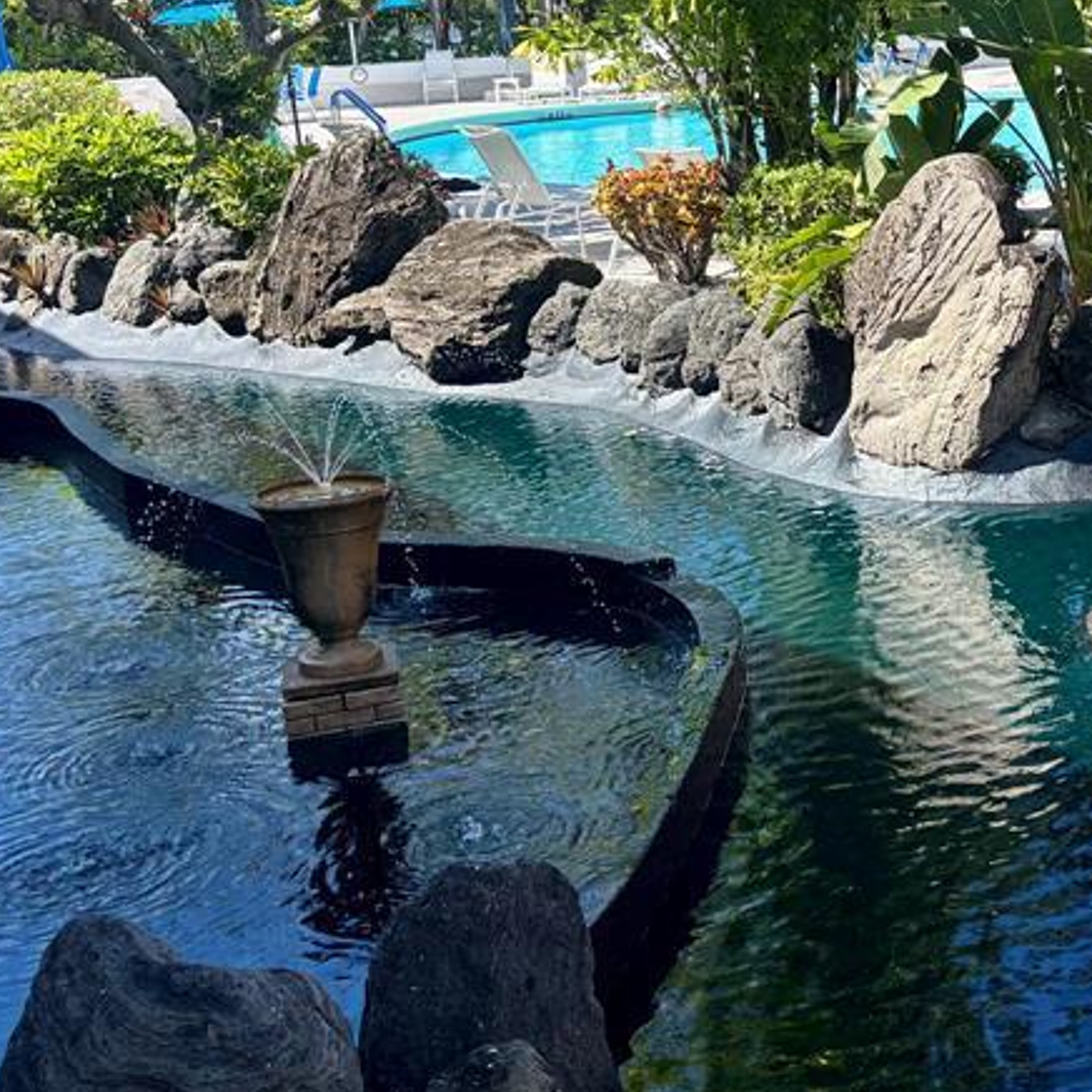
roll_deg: +3.0
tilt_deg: -10.7
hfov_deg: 29.8
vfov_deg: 31.2
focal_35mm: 54
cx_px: 1049
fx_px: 1927
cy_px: 306
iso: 50
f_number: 1.6
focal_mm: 5.96
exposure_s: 1/1248
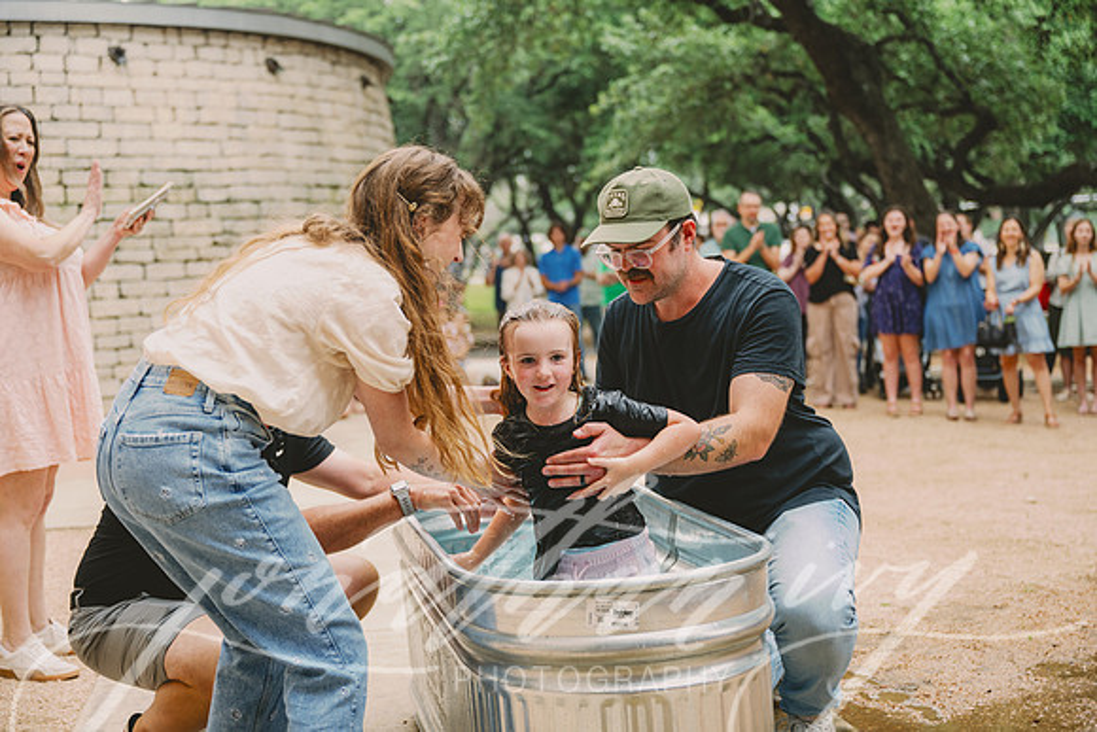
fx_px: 1463
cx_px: 548
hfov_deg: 41.1
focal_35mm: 48
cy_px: 366
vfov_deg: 28.1
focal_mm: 48
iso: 250
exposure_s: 1/640
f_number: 2.8
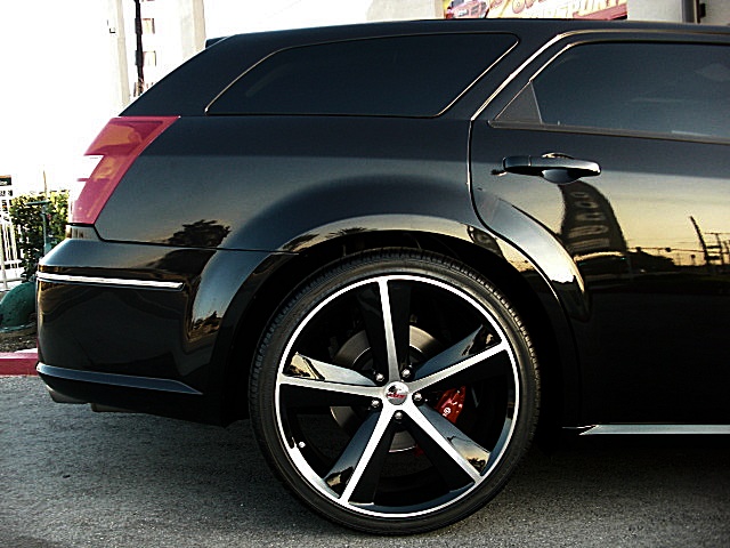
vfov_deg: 39.7
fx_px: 759
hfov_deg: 51.4
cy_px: 274
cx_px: 365
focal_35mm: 36
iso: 200
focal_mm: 6.3
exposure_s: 1/100
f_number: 2.8
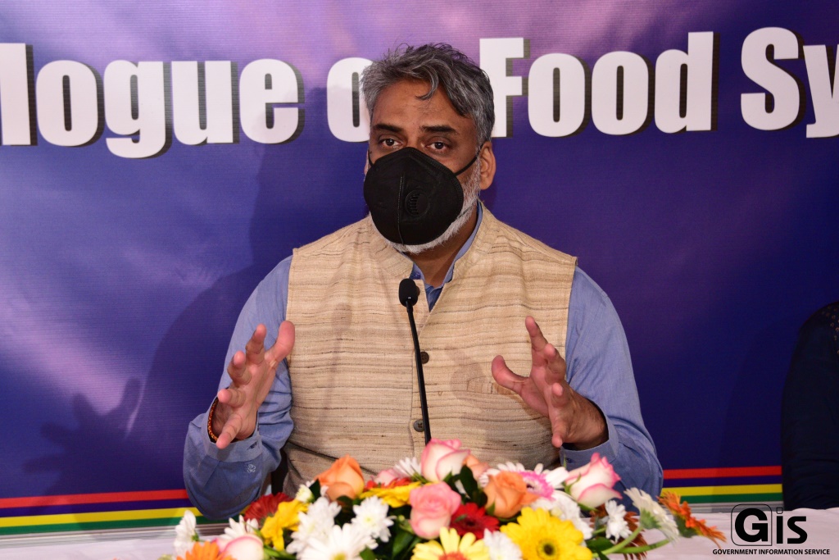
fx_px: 1911
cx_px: 420
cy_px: 280
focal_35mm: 82
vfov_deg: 16.7
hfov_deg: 24.8
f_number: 5
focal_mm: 82
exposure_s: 1/160
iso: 2500
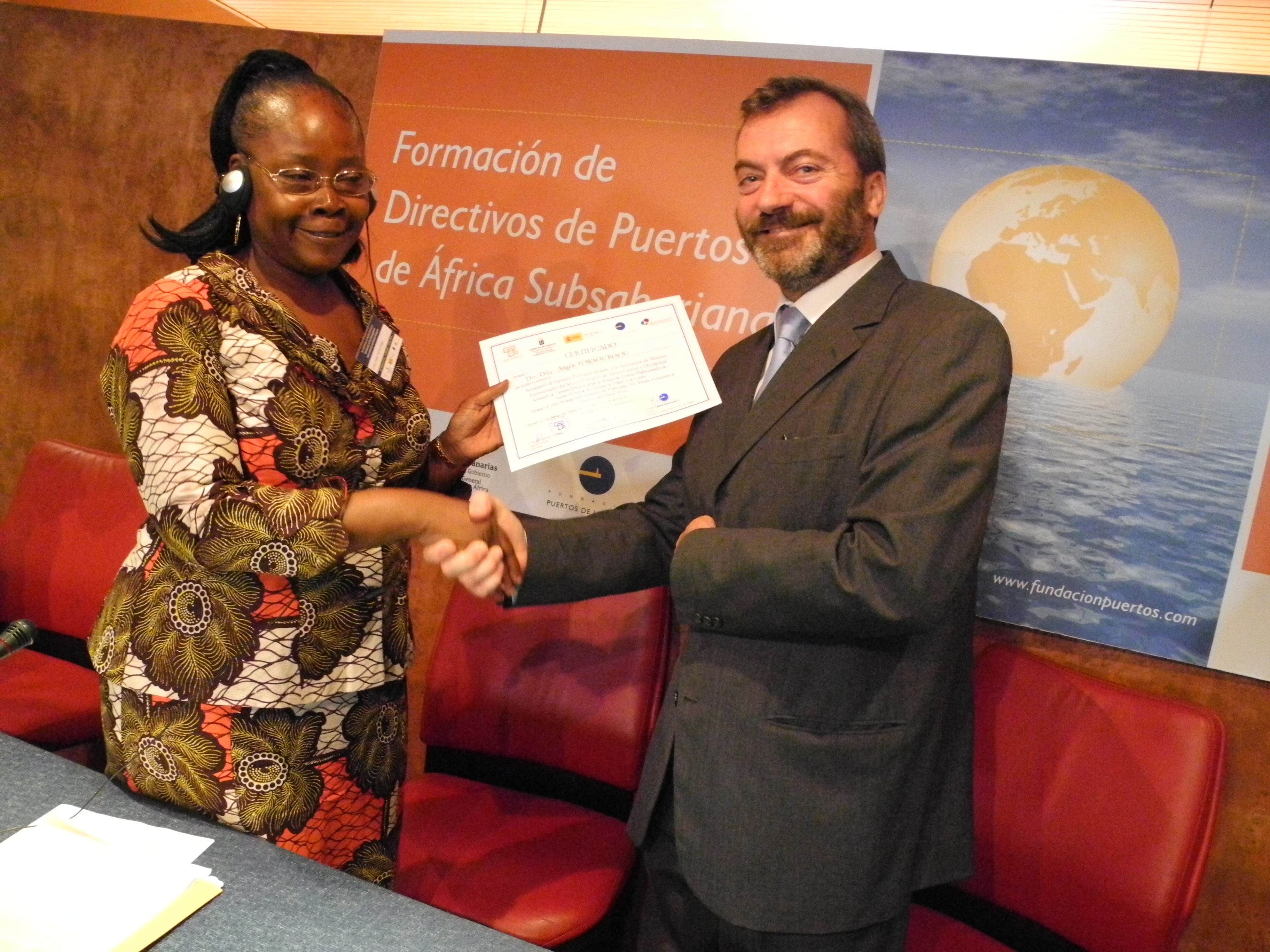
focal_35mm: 28
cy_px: 476
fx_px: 1027
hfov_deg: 63.4
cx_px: 635
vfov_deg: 49.7
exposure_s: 1/64.4
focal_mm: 6
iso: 1600
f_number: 2.8
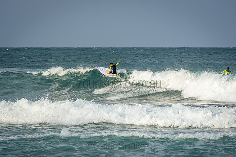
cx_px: 118
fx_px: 2105
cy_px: 78
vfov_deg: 4.3
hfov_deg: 6.4
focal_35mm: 321
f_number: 5.6
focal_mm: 200
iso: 200
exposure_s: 1/1600
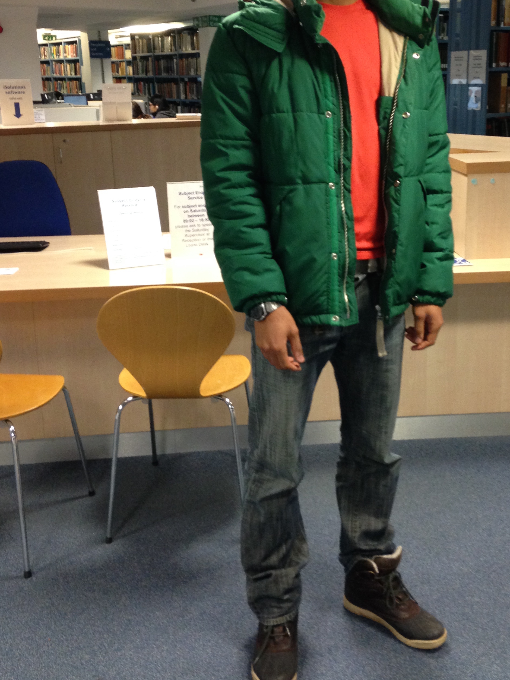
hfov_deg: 33.5
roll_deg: +1.5
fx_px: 845
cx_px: 301
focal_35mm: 43
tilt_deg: -14.0
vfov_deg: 43.5
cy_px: 259
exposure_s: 1/20
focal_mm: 4.12
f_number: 2.4
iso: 200
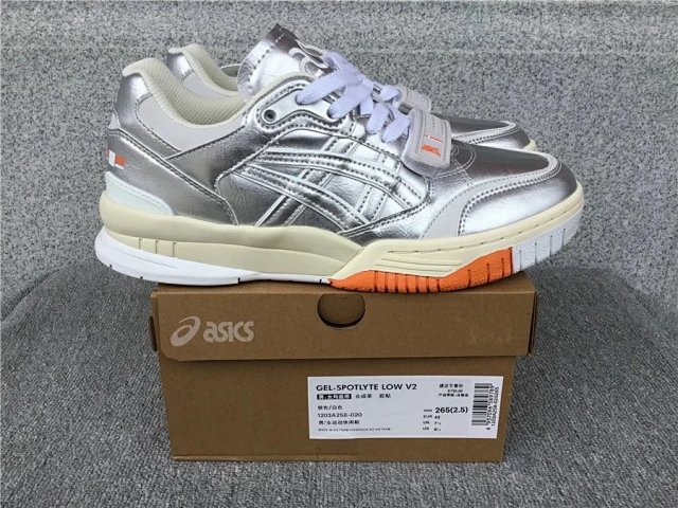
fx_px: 607
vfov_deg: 45.4
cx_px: 339
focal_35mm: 31
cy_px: 254
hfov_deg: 58.4
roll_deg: -0.4
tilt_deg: -22.4
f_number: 2.4
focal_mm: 3.3
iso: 25
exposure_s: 1/424
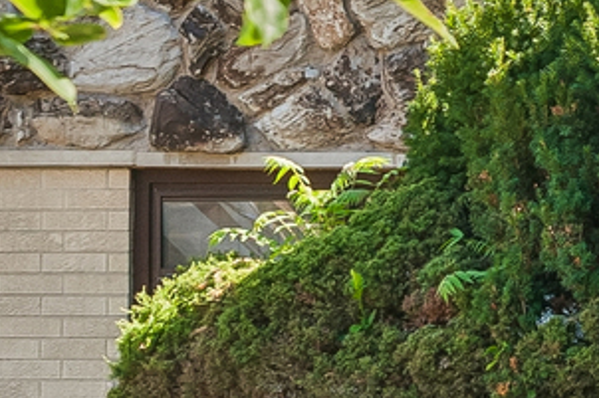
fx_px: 3126
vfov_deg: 7.1
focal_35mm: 188
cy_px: -259
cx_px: 1038
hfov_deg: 10.4
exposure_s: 1/200
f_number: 8
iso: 400
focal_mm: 35
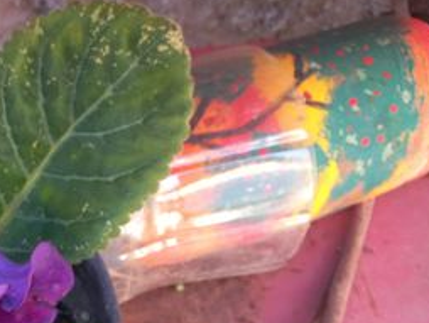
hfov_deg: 28.9
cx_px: -66
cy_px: 316
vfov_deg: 23.9
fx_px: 732
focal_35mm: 59
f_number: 1.8
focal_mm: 4.6
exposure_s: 1/50
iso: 160
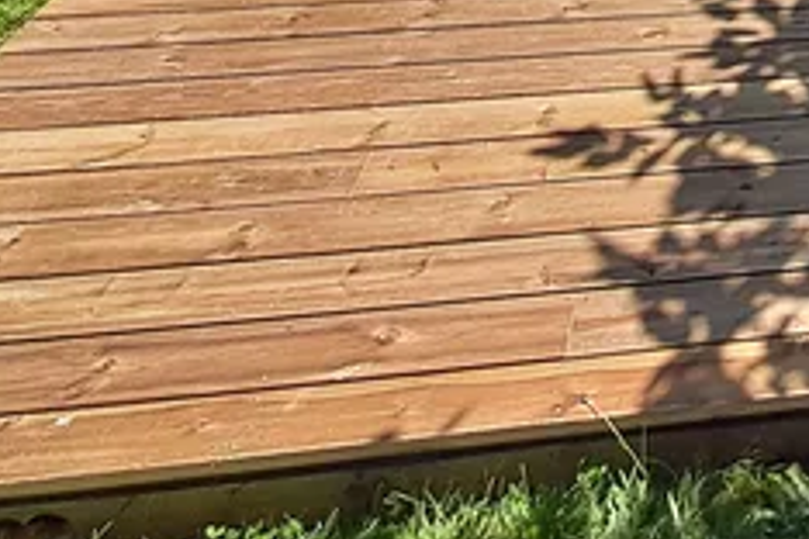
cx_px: 961
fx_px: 1281
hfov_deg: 30.1
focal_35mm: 57
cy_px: -308
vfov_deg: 20.0
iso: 40
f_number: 2.2
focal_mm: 1.64
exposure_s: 1/2257
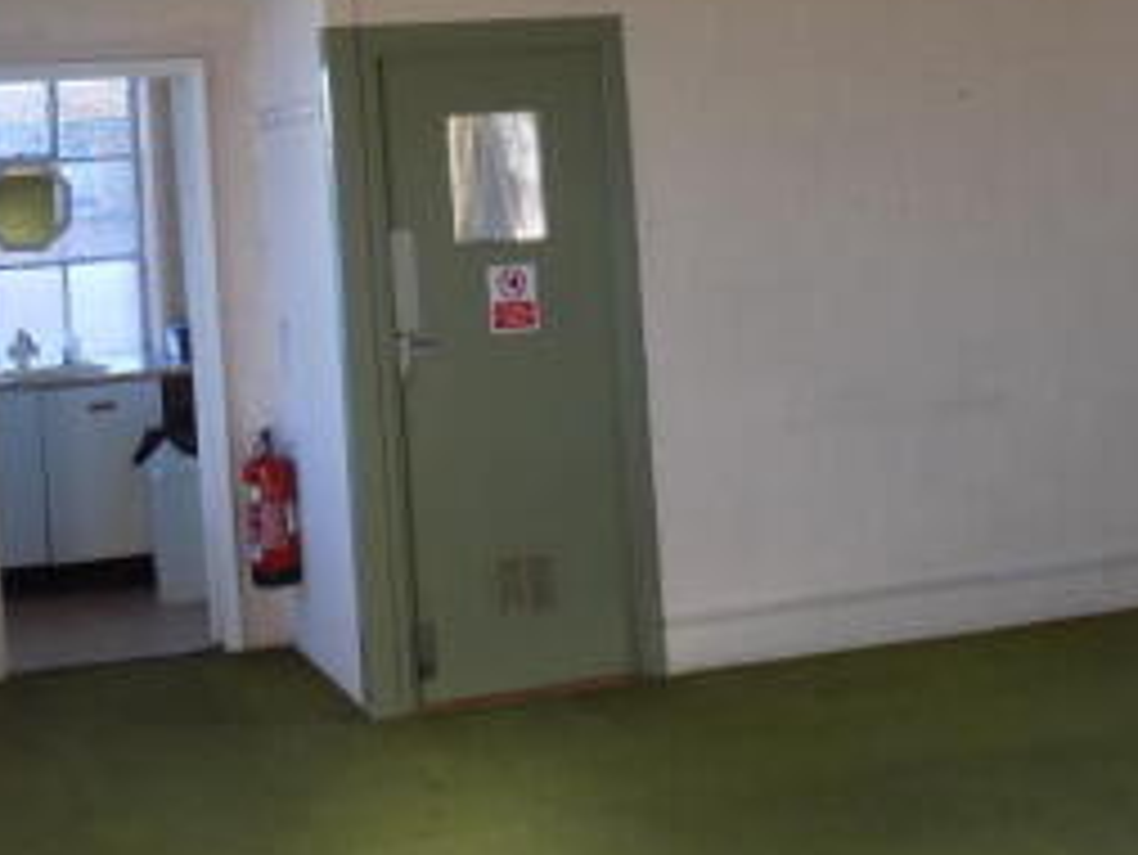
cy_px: 196
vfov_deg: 27.1
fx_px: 1743
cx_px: 326
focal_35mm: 53
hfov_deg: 35.6
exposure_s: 1/60
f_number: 3.1
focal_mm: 4
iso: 80
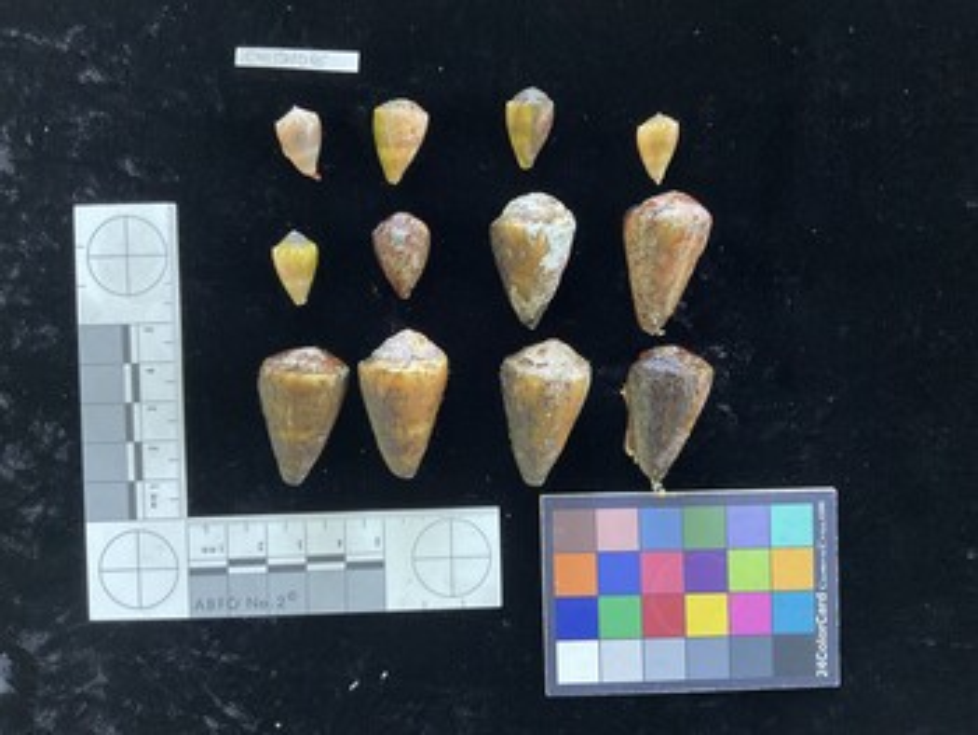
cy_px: 368
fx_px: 820
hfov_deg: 61.6
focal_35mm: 29
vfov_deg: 48.3
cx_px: 489
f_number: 1.8
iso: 250
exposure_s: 1/33
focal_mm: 3
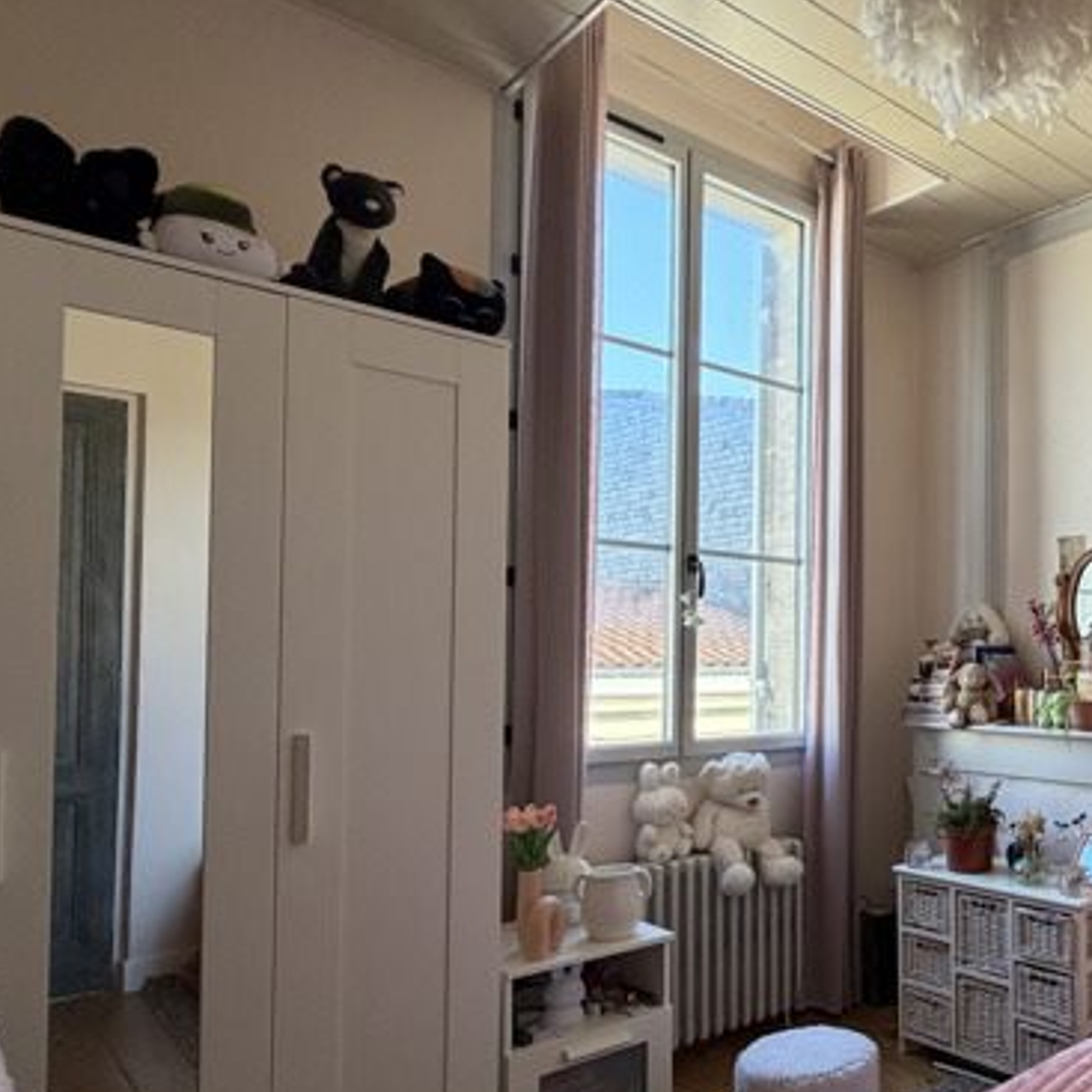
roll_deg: -0.4
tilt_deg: +1.4
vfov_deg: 58.7
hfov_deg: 50.5
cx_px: 1032
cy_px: 646
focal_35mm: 27
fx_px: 964
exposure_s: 1/121
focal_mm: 2.22
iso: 200
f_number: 2.2
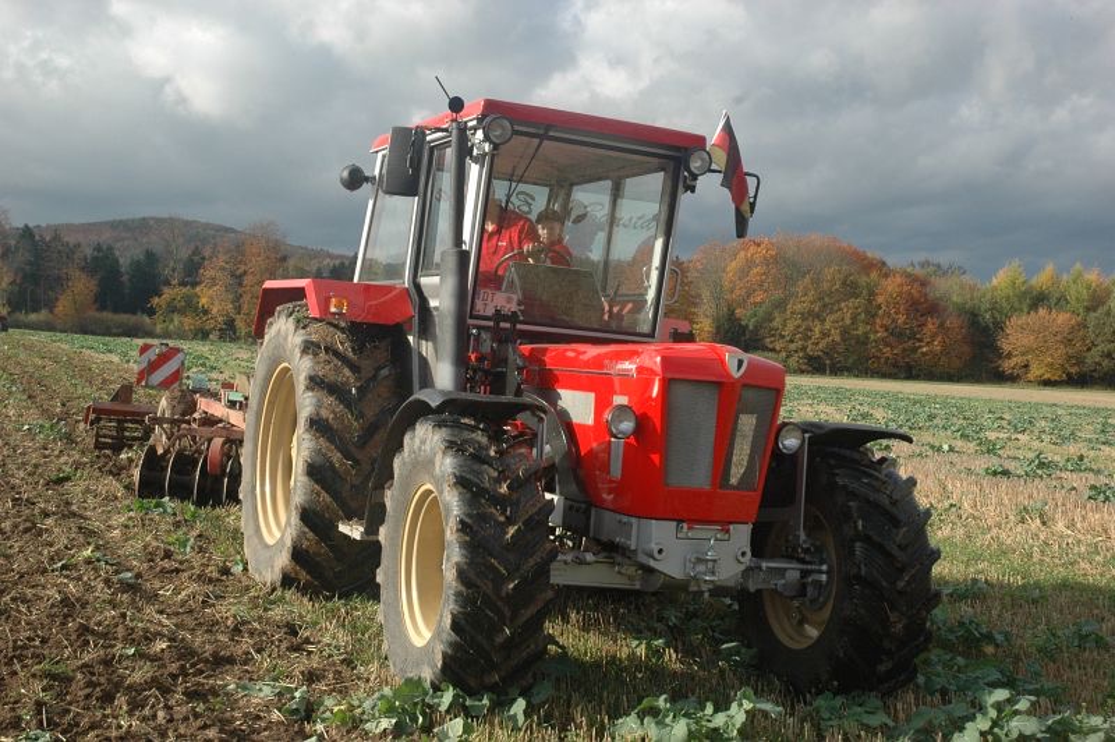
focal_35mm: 46
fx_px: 1439
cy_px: 371
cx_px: 558
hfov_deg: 42.4
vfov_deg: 28.9
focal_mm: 31
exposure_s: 1/320
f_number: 9
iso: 400
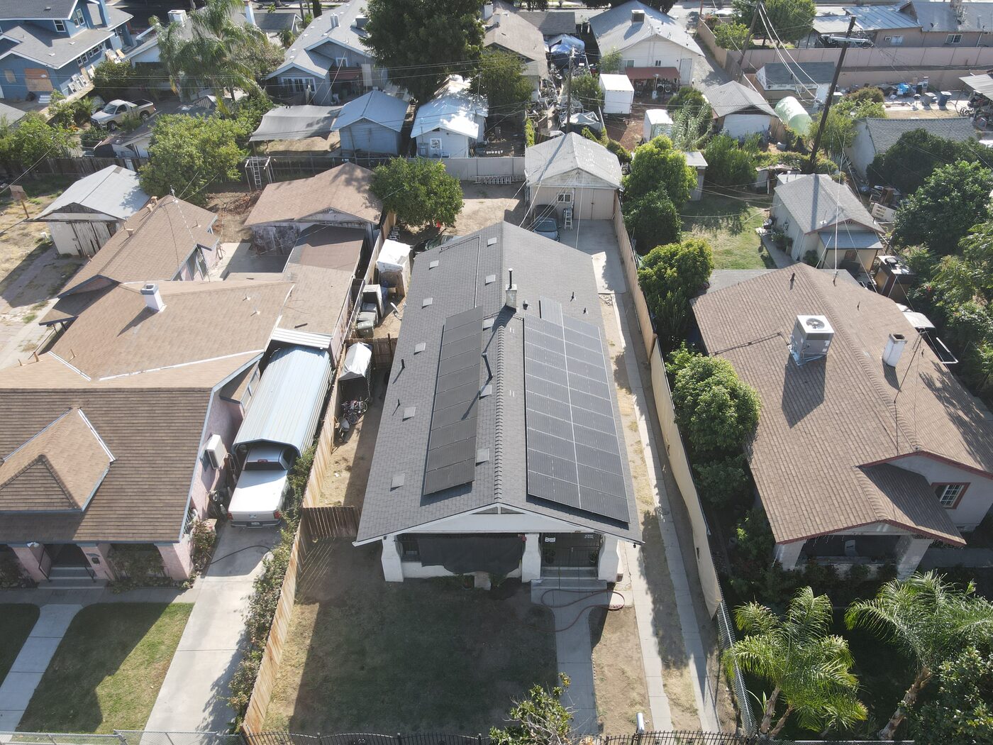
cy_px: 372
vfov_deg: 56.8
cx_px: 496
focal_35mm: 24
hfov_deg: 71.6
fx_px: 688
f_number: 2.8
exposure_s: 1/240
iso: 100
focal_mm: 4.5
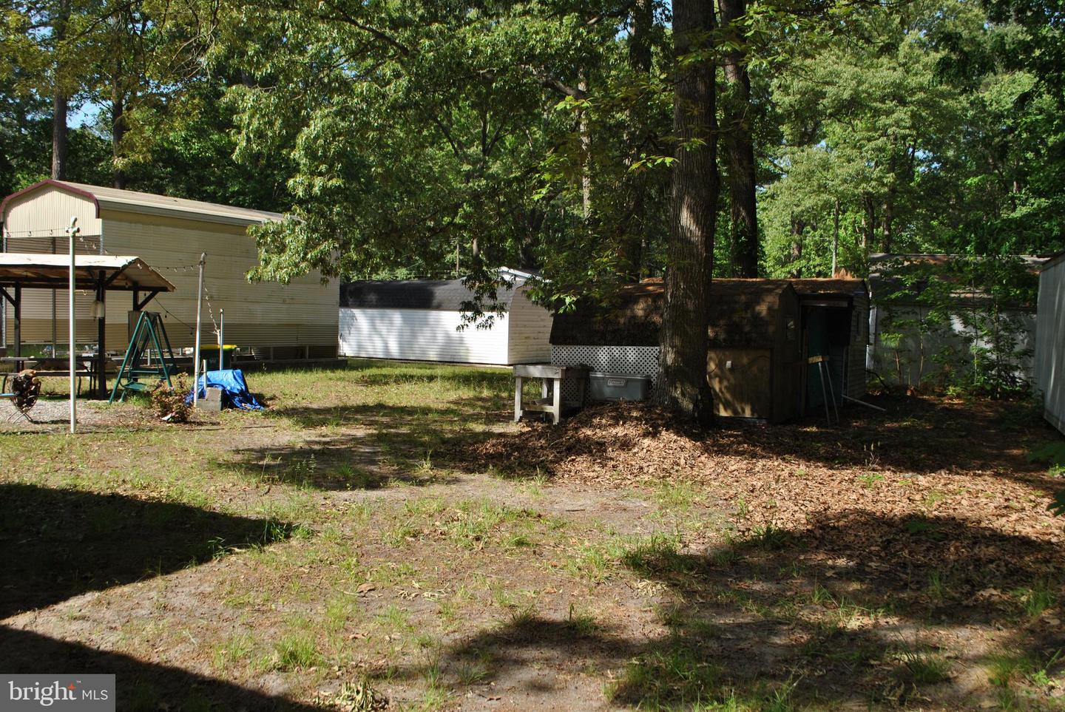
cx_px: 532
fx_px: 977
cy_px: 356
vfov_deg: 40.0
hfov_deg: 57.2
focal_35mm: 33
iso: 100
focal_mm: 22
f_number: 7.1
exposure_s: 1/200
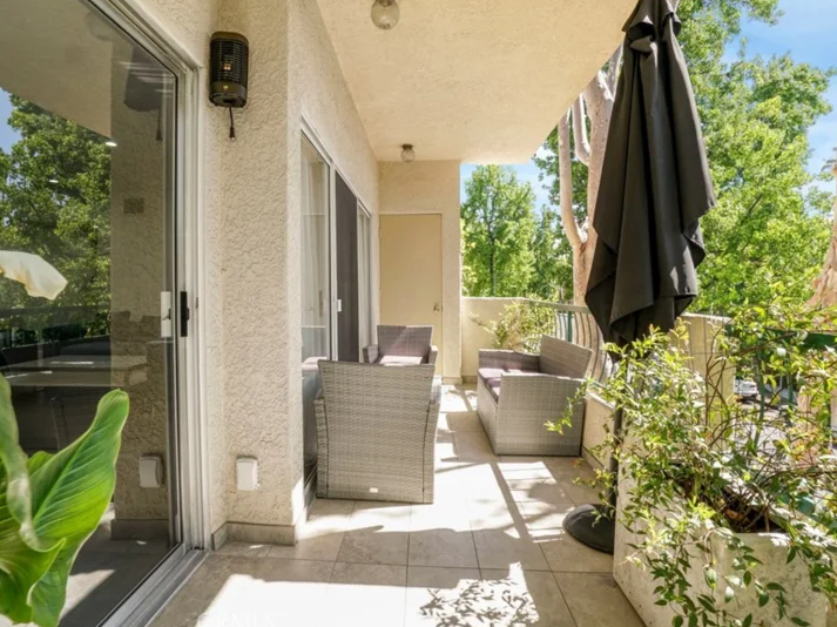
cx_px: 424
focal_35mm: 17
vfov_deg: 74.7
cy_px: 306
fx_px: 411
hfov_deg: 91.1
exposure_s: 1/30
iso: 320
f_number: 11
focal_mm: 10
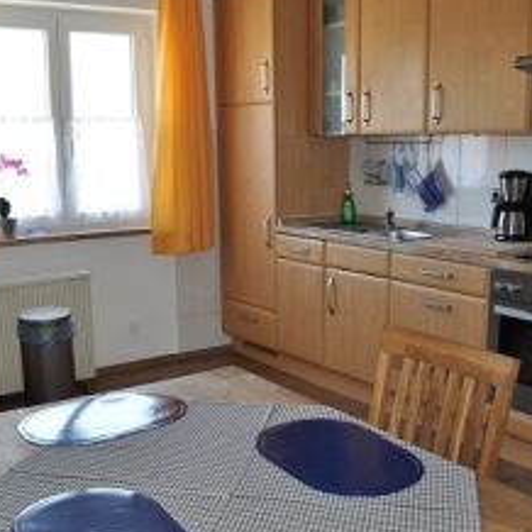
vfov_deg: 40.0
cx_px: 266
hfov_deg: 40.0
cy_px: 278
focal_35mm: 42
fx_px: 730
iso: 560
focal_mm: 18
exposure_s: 1/125
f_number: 3.5
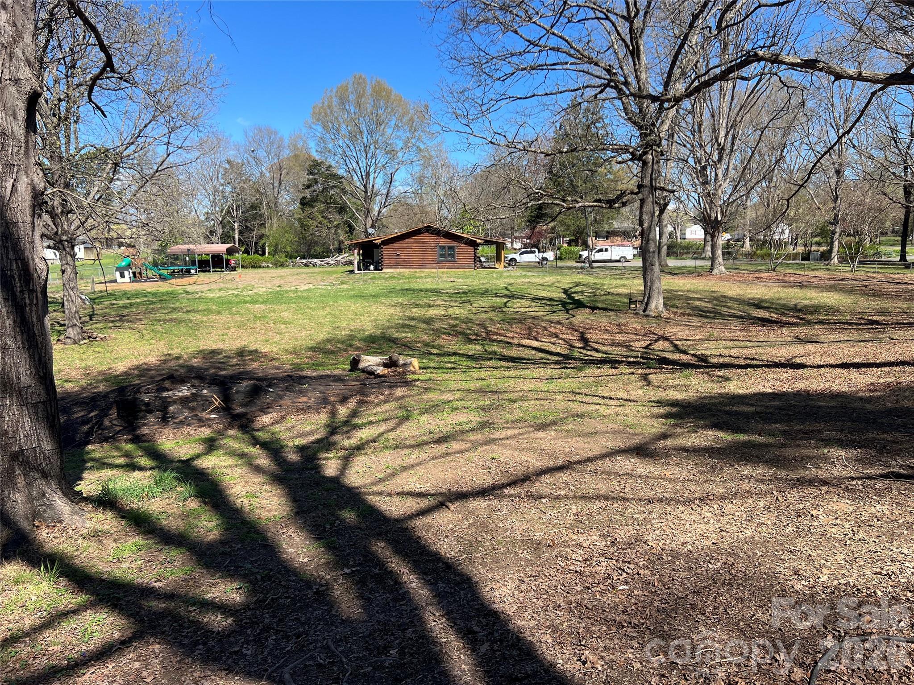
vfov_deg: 53.1
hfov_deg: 67.3
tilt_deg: -6.9
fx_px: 687
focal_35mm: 26
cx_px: 457
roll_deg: +1.2
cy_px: 342
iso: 50
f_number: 1.5
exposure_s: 1/2208
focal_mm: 5.7
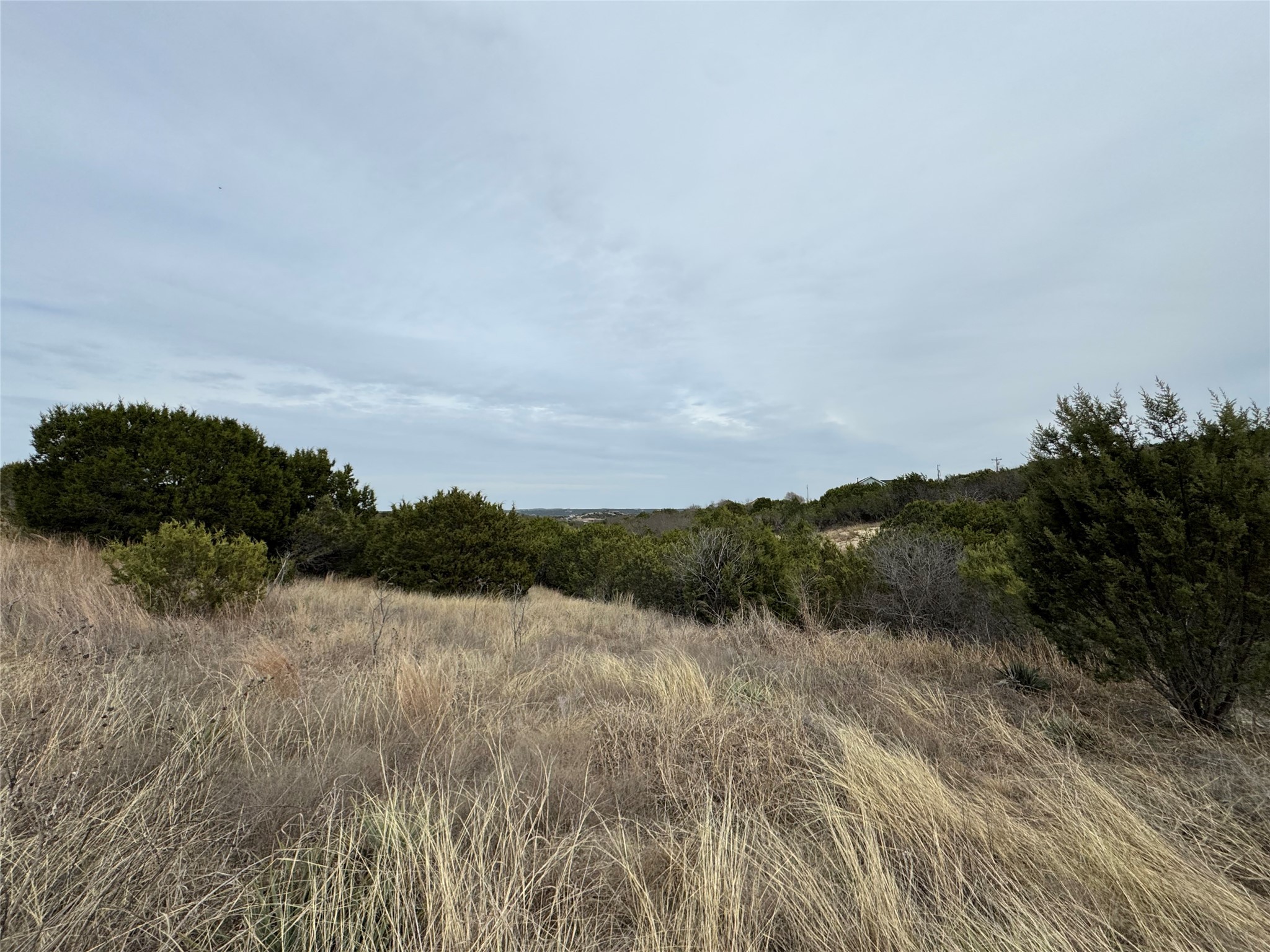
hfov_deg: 102.1
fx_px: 514
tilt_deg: +3.7
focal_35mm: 14
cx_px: 635
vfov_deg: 85.7
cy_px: 476
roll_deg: +1.1
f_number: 2.2
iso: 50
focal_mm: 2.22
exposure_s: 1/2874
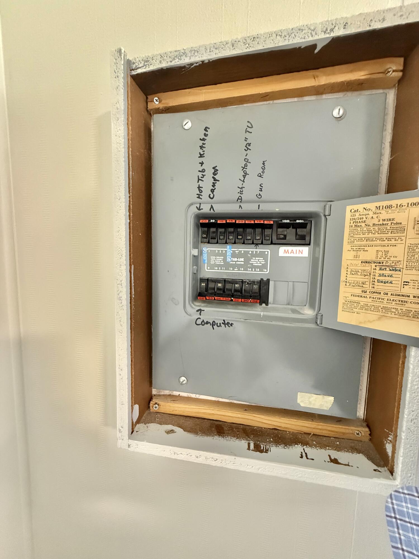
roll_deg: -1.3
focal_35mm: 14
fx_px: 226
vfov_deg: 102.1
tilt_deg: -6.7
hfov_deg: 85.7
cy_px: 280
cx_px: 210
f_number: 2.2
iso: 640
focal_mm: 2.22
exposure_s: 1/60
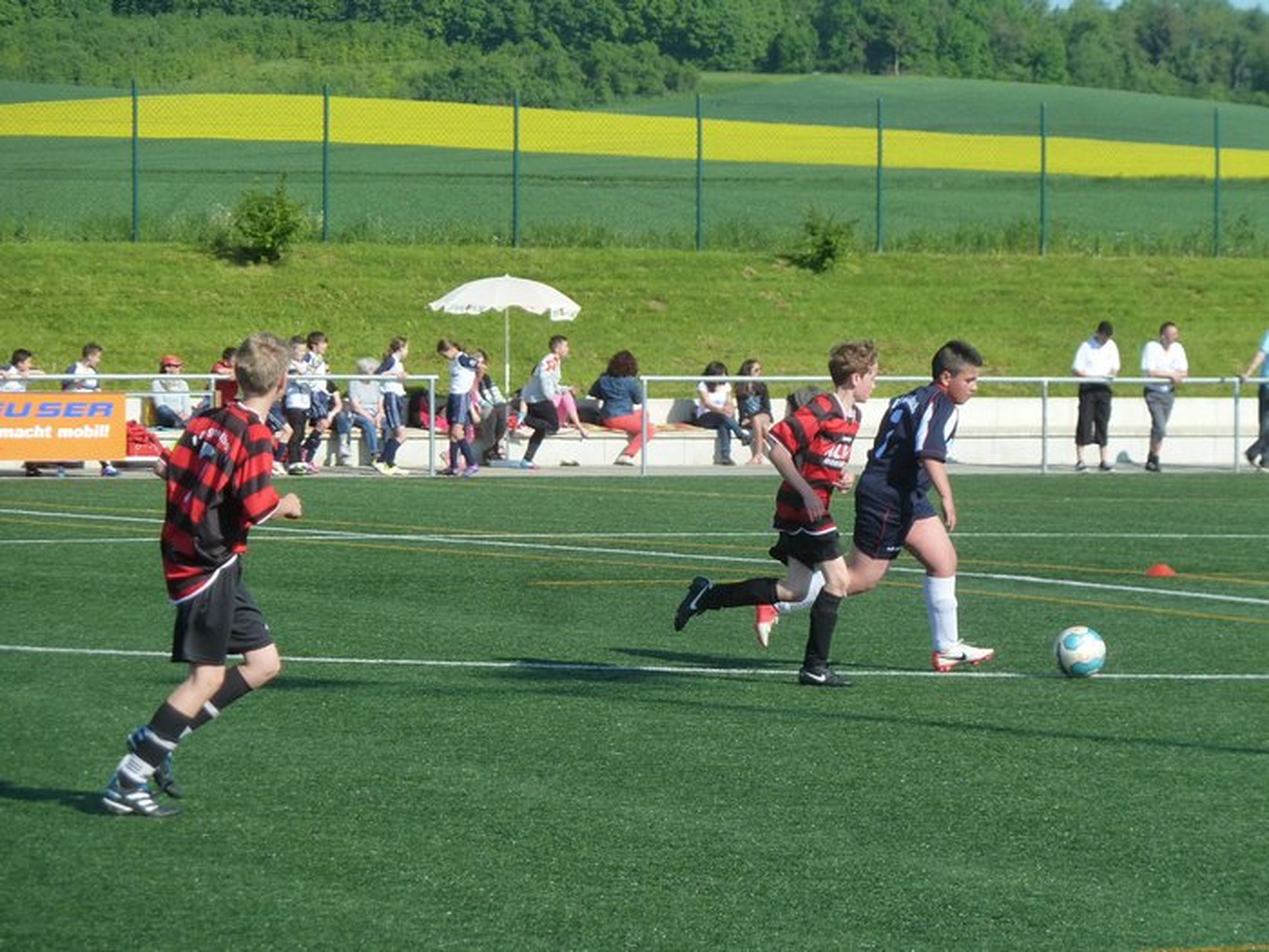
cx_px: 634
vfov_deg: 8.2
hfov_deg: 10.9
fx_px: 6672
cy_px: 476
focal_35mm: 182
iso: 160
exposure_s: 1/500
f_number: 4.5
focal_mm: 29.9
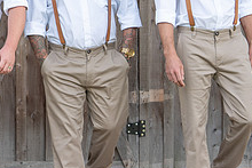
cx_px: -41
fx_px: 1905
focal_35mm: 272
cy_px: -12
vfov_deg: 5.0
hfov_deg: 7.5
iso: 125
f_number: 4
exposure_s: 1/250
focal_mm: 89
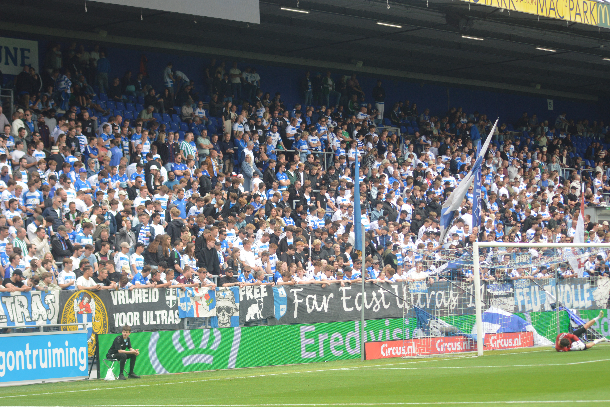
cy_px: 202
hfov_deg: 19.3
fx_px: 1796
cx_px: 308
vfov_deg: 12.9
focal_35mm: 106
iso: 400
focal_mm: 70
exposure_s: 1/800
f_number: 4
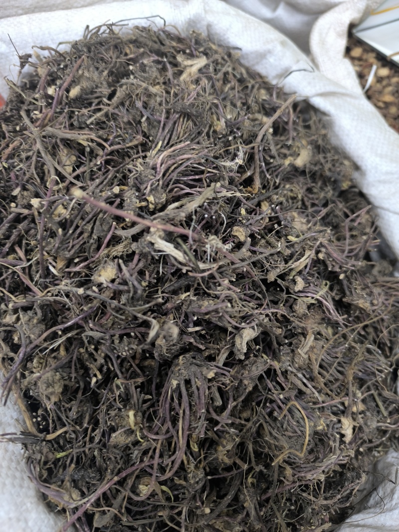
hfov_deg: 58.9
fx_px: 354
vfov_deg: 73.9
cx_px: 200
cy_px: 266
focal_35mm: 23
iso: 1000
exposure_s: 1/25
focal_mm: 6.14
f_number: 1.65
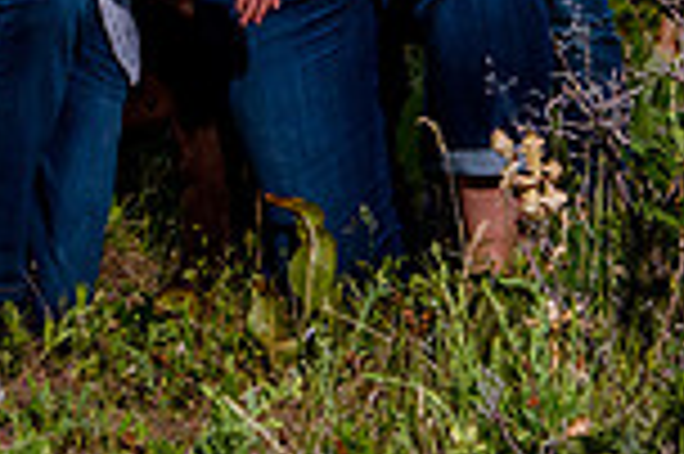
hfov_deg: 7.9
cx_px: 125
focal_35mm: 260
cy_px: -230
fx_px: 4935
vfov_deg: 5.2
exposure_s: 1/250
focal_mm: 65
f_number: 4.5
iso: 400
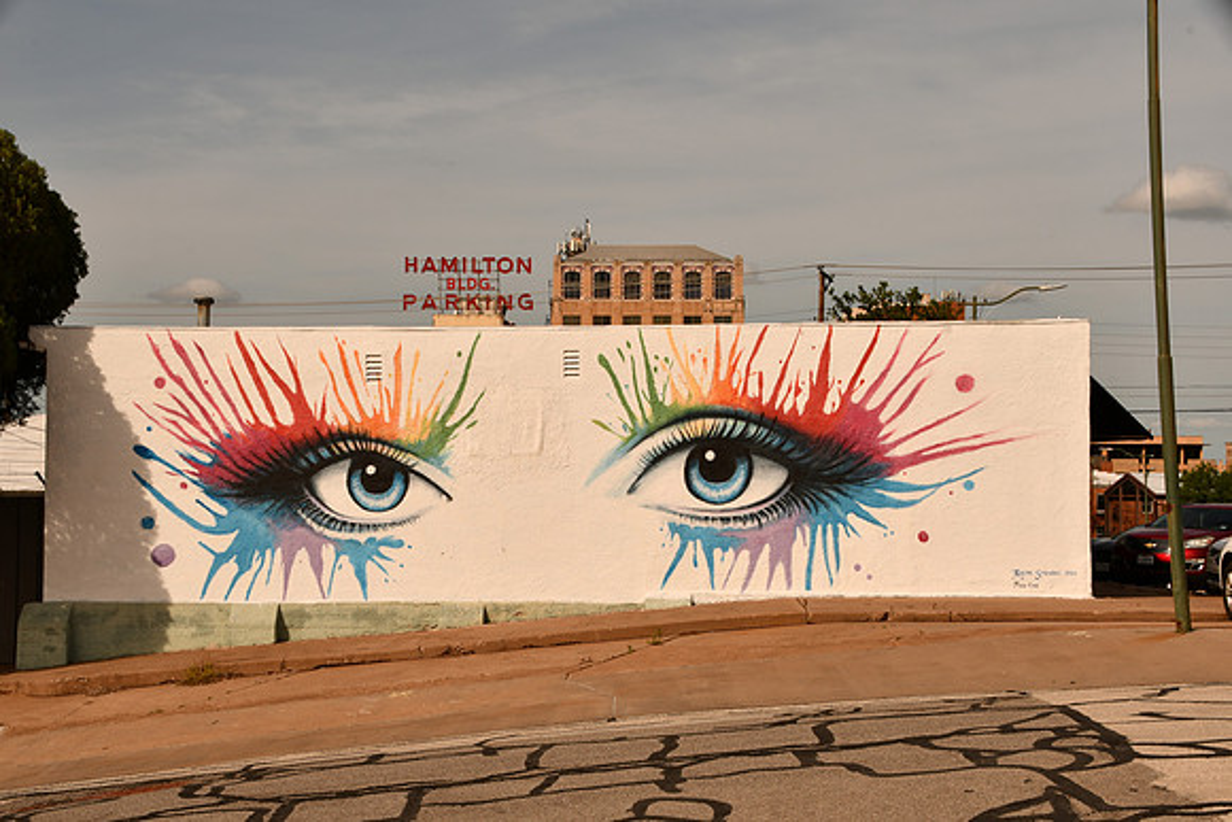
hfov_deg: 33.4
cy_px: 411
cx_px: 616
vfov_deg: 22.6
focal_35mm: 60
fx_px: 2054
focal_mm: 40
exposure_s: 1/160
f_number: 18
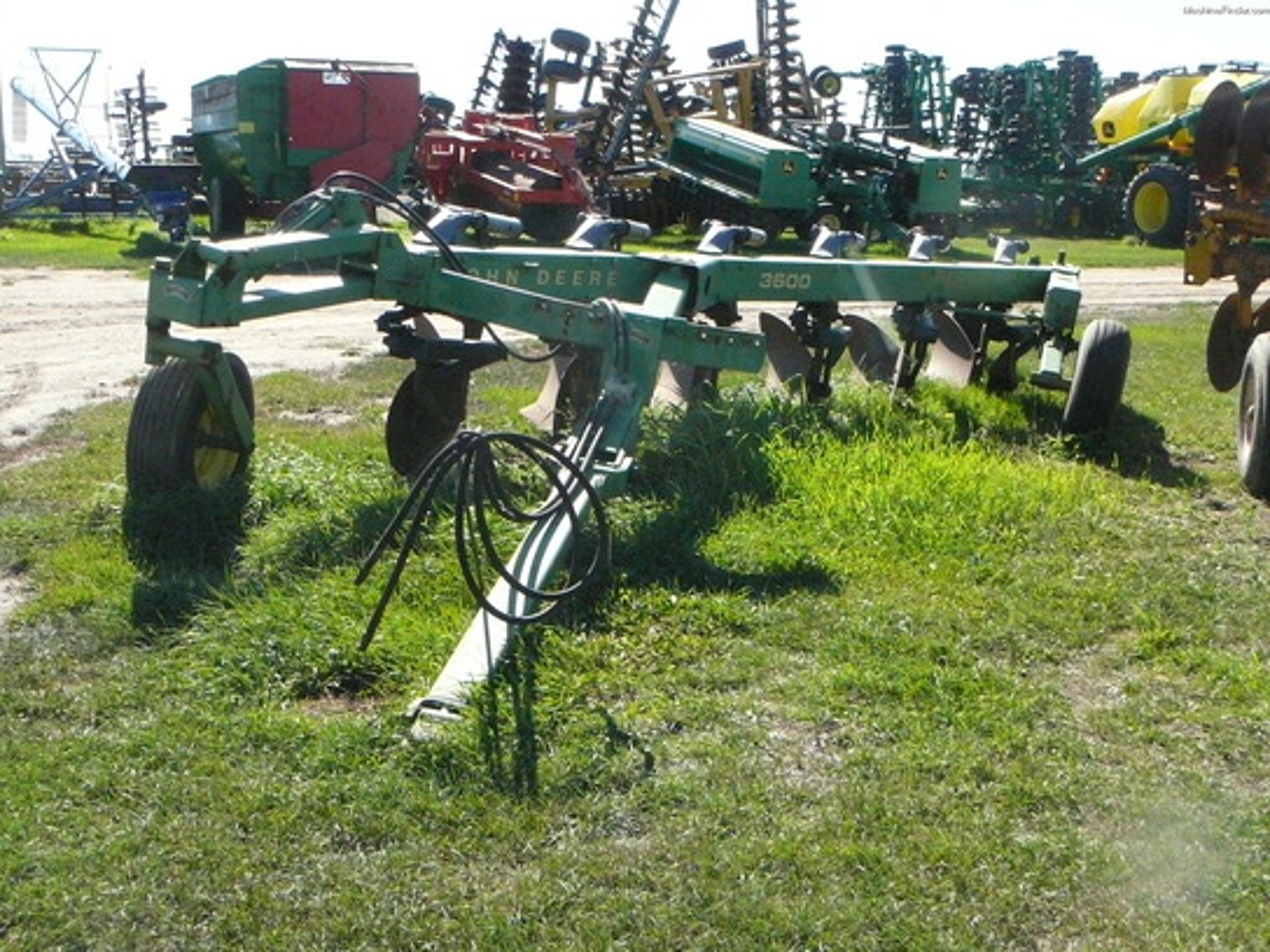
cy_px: 476
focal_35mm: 45
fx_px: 1651
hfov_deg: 42.1
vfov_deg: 32.2
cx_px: 635
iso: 400
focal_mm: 6.7
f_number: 5.6
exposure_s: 1/800
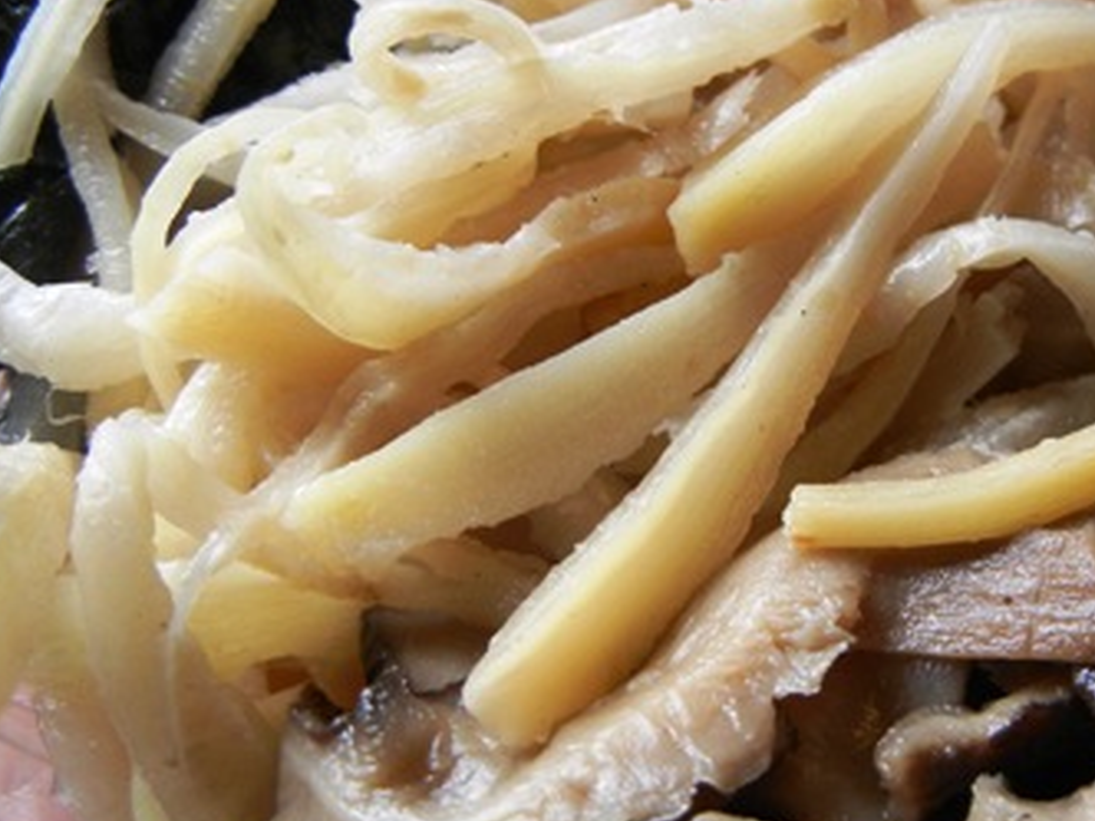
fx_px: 1487
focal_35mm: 47
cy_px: 399
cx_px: 759
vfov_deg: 30.9
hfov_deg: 39.8
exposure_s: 1/95.7
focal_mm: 5.4
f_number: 3.5
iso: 160
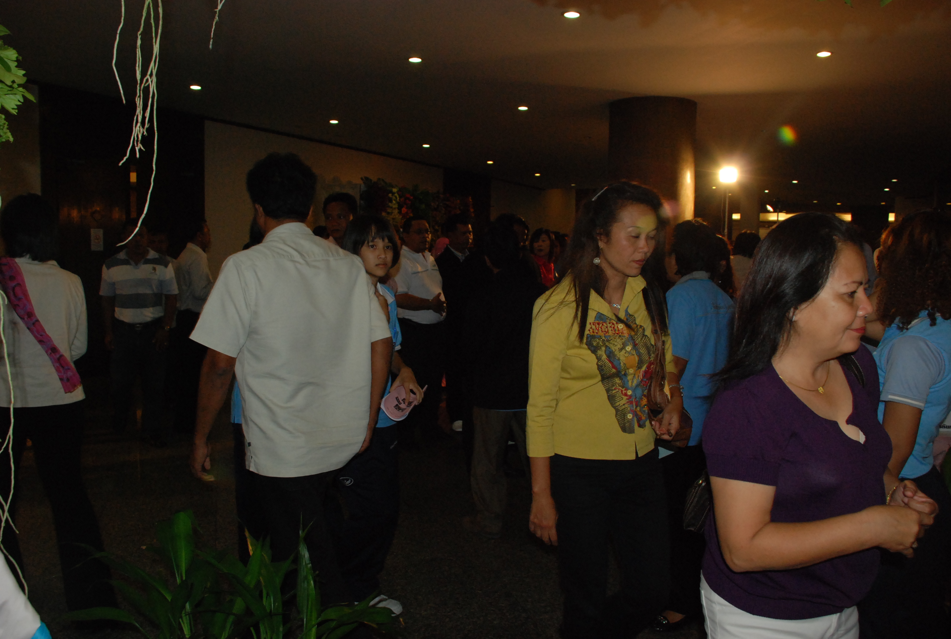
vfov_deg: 48.1
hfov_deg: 67.3
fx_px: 715
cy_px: 320
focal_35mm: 27
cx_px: 476
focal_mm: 18
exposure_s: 1/60
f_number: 5
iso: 1000
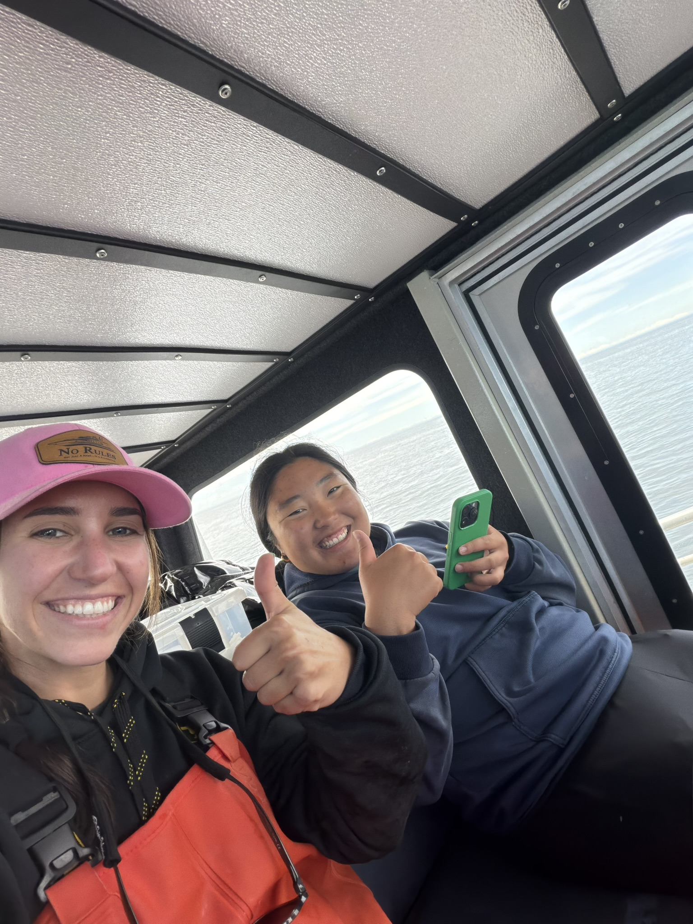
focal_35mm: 20
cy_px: 462
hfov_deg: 66.0
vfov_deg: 81.7
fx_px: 534
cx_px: 346
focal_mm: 2.71
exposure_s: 1/112
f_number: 1.9
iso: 80
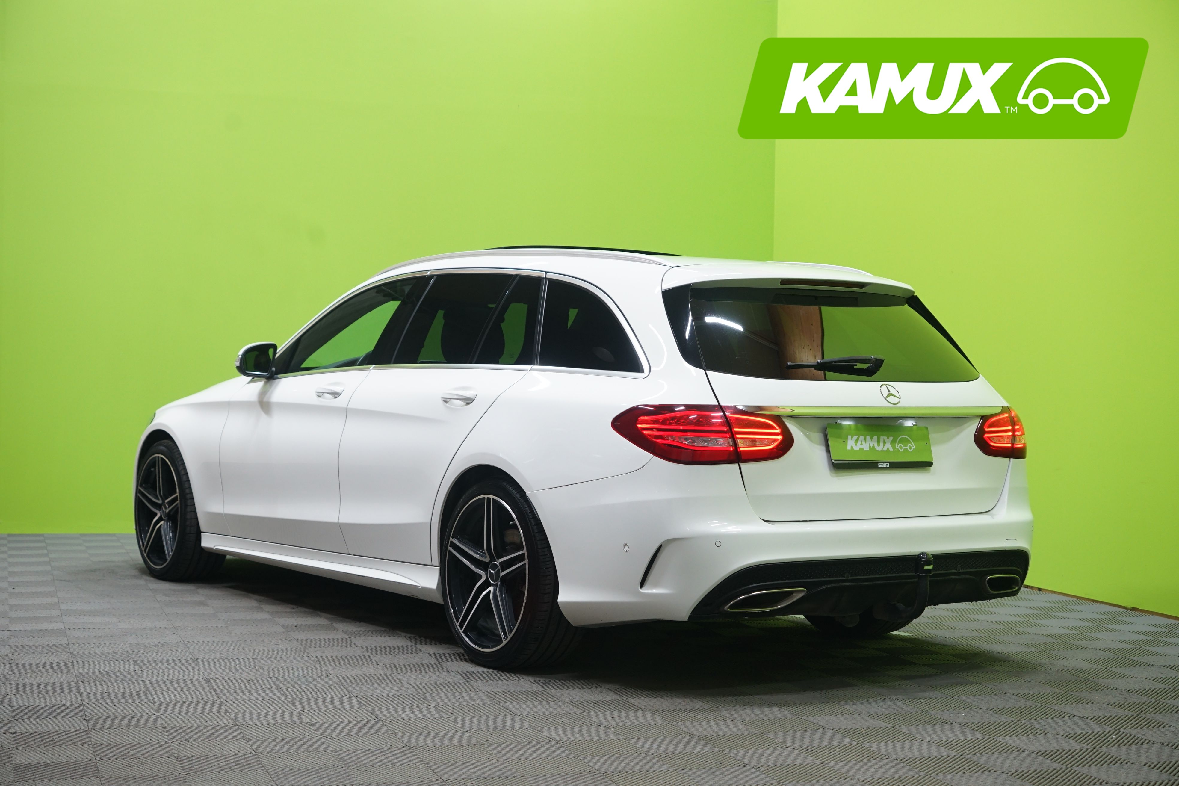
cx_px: 590
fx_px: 1834
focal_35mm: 56
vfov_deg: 24.2
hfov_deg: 35.6
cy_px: 393
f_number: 5.6
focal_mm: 56
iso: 800
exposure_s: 1/25
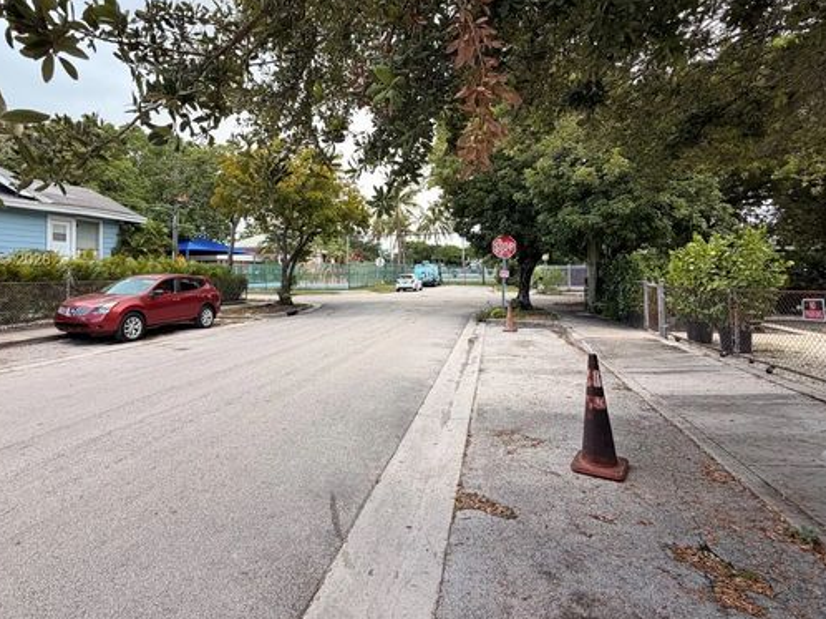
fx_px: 429
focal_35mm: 18
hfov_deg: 87.5
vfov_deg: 71.1
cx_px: 375
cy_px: 261
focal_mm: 2.22
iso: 50
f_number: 2.2
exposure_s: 1/502
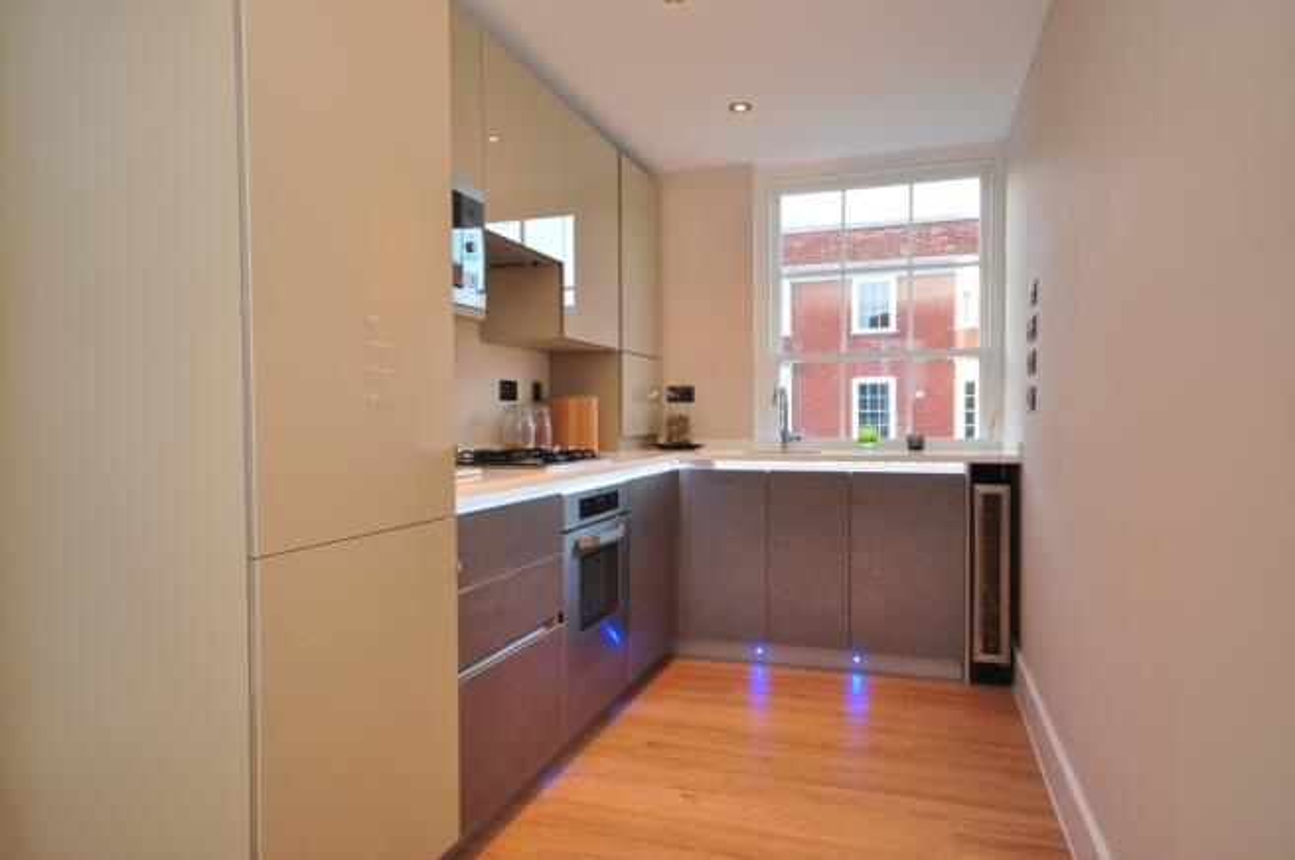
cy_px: 430
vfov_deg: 56.0
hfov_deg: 77.4
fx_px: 809
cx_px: 648
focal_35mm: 22
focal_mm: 15
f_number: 7.1
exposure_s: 1/10
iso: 200
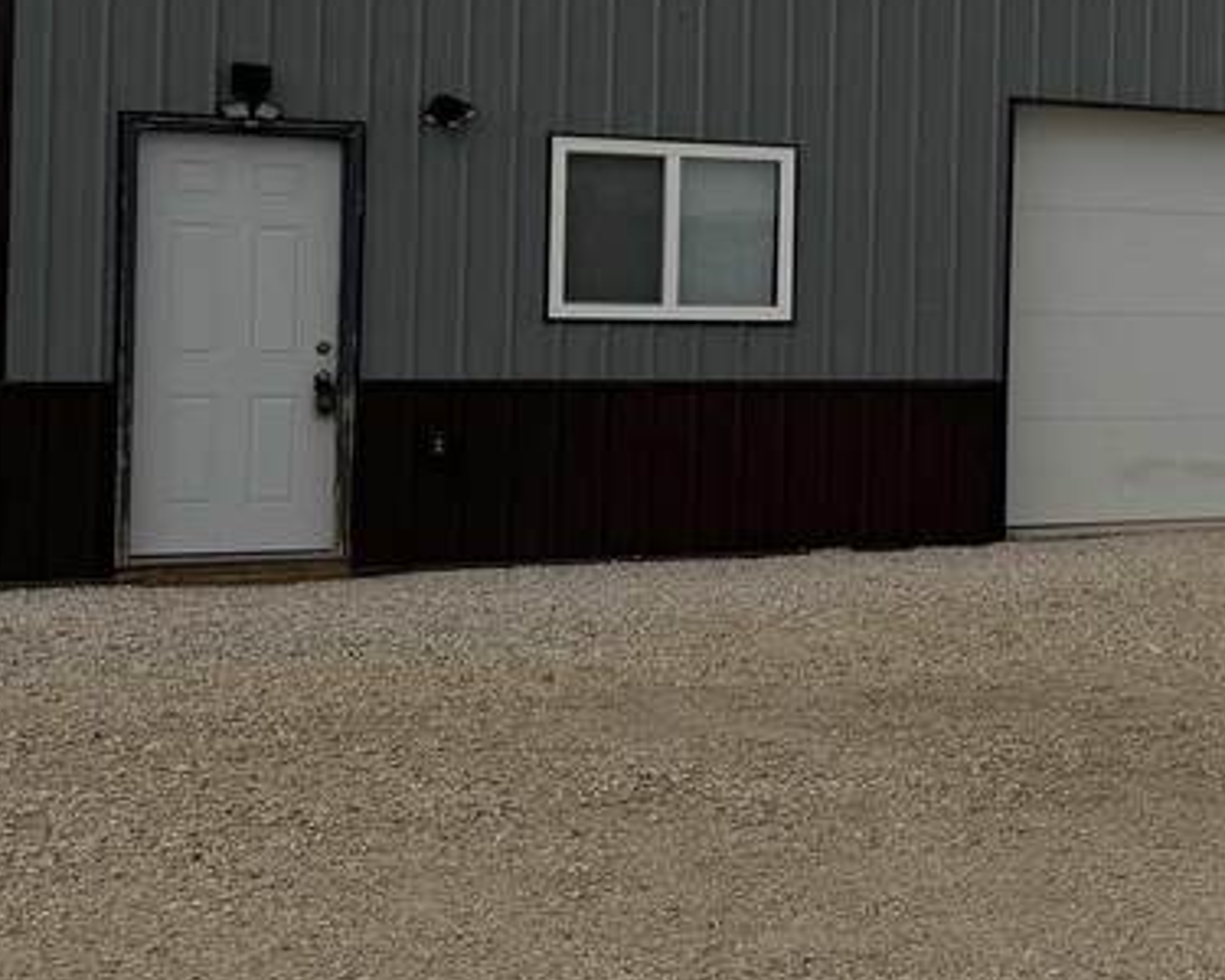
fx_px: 2900
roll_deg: -1.2
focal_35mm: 80
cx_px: 1777
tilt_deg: +0.8
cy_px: 268
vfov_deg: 19.1
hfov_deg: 20.7
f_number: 1.78
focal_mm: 6.76
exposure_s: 1/7353
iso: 80
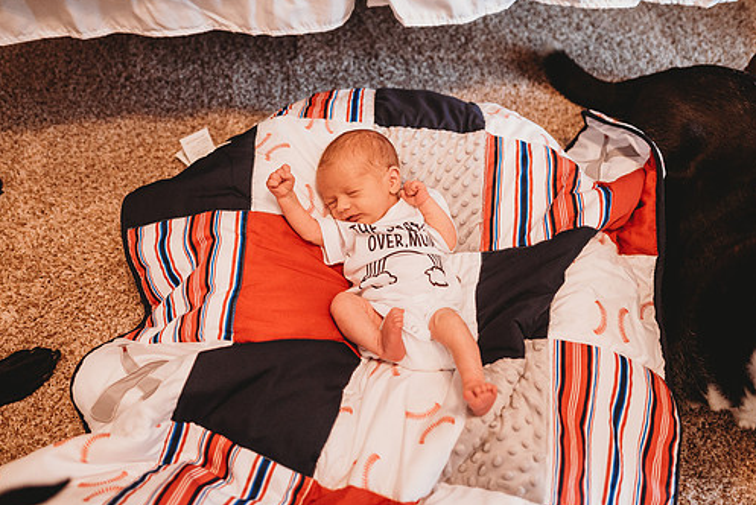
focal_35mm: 28
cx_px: 354
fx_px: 588
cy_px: 235
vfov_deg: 46.4
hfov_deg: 65.4
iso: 800
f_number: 2.2
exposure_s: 1/160
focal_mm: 24
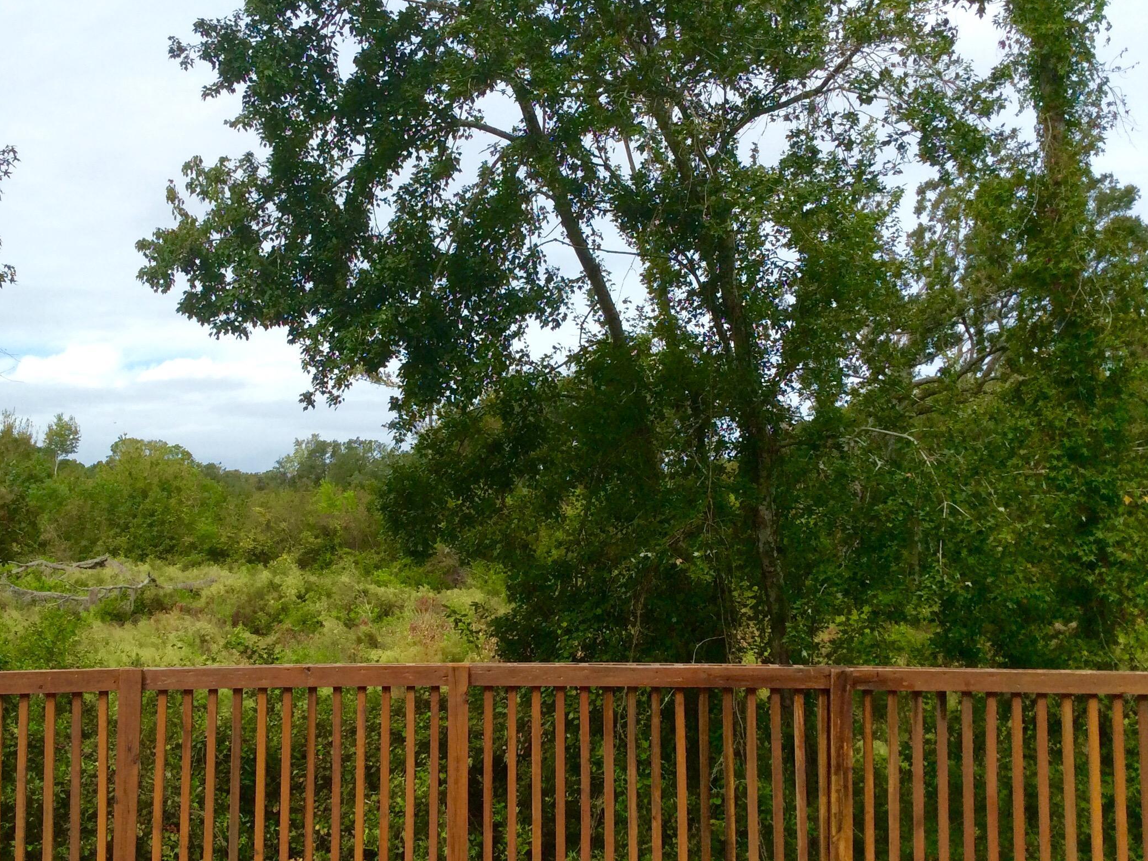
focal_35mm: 40
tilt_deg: +1.8
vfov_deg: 35.9
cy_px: 410
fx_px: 1326
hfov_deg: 46.6
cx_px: 478
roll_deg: +1.1
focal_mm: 3.3
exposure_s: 1/1466
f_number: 2.4
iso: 32
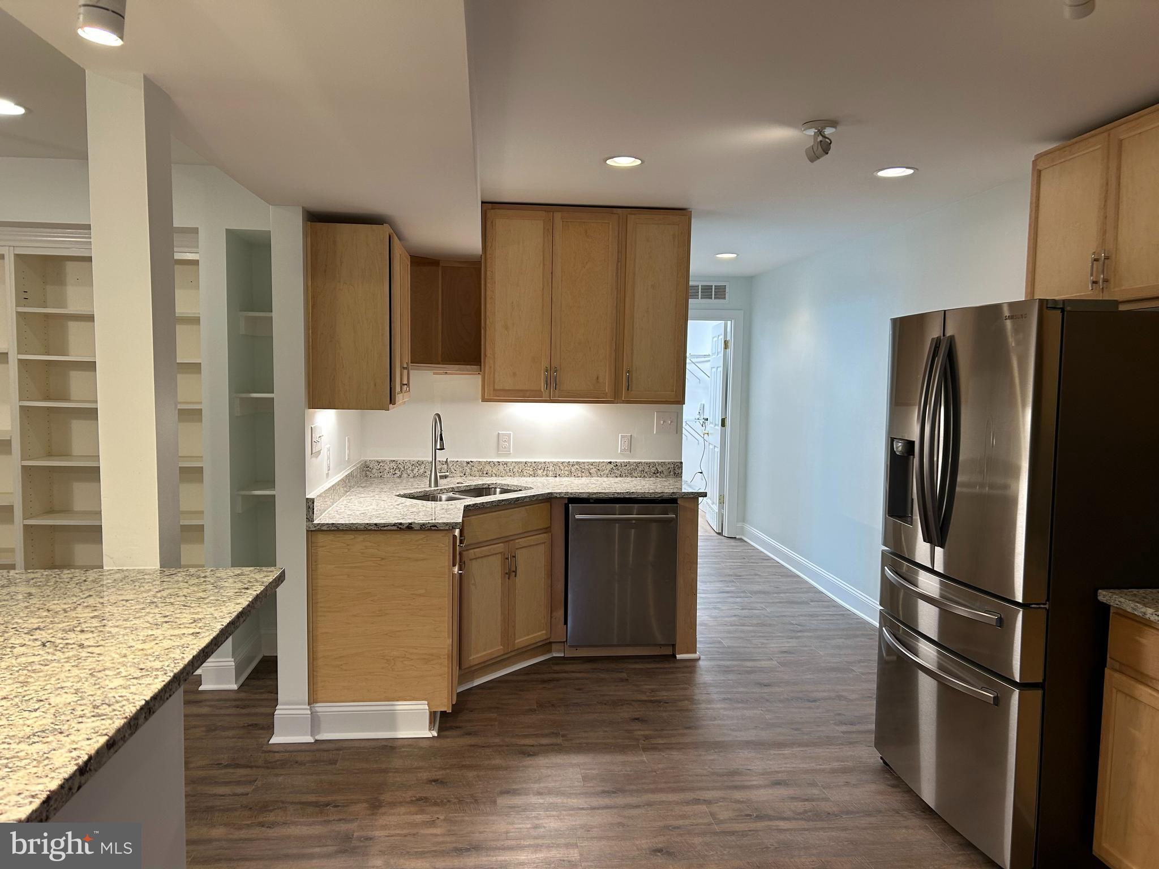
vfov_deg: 53.1
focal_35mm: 26
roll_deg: -0.6
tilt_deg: -4.3
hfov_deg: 67.3
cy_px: 434
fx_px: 871
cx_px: 580
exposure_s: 1/60
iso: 80
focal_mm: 5.7
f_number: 1.5
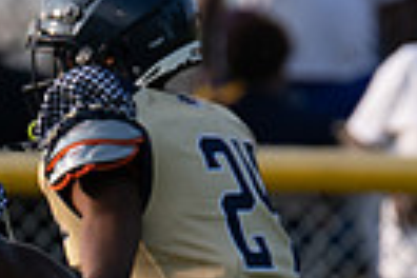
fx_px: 23605
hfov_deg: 1.0
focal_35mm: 2038
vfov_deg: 0.7
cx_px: -237
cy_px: 615
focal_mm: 300
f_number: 4.5
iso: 400
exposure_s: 1/1000
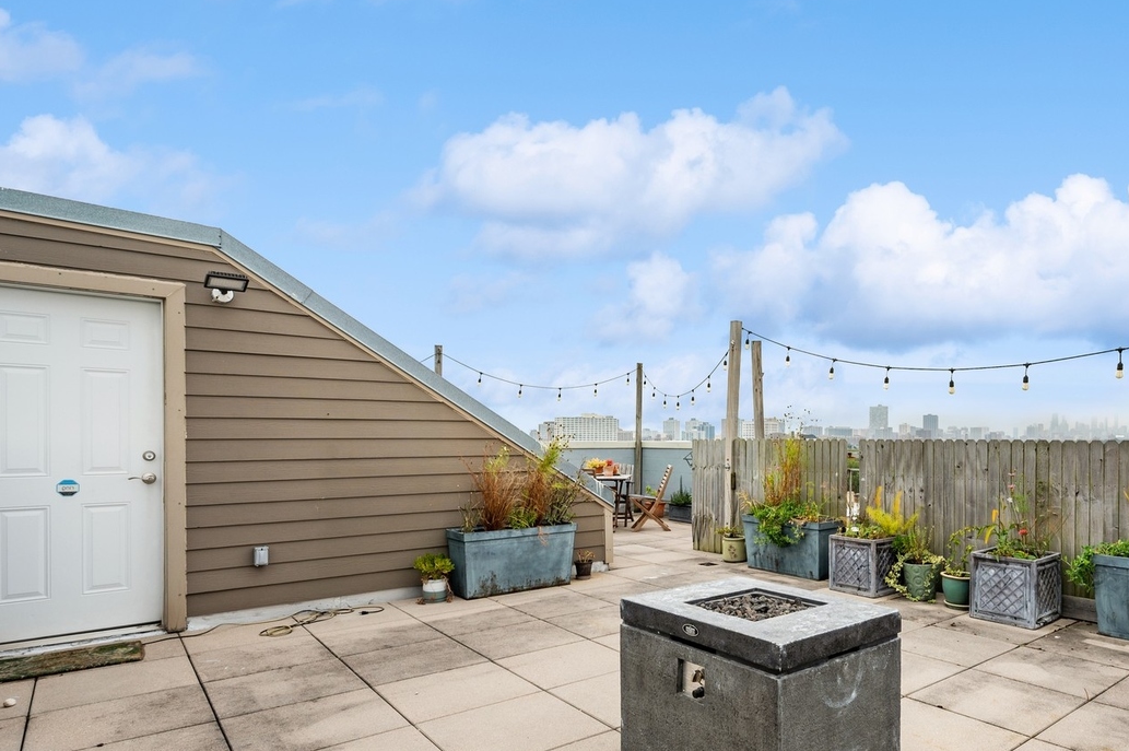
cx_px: 726
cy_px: 386
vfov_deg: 57.1
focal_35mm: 22
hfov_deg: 76.8
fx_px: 689
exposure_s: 1/25
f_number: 10
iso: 100
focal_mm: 14
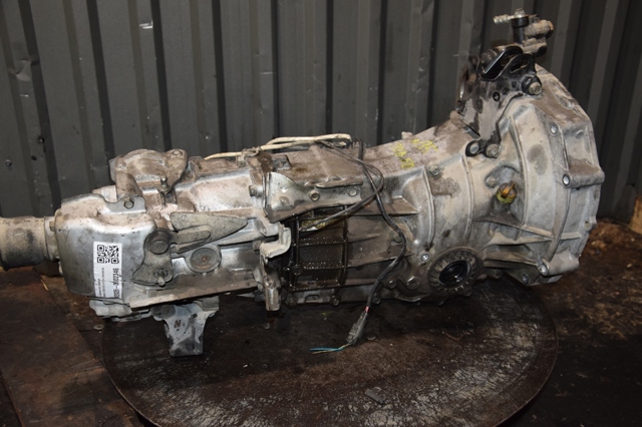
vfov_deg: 34.2
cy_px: 214
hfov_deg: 49.6
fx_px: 695
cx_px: 321
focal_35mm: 39
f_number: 5
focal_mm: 26
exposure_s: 1/60
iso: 800
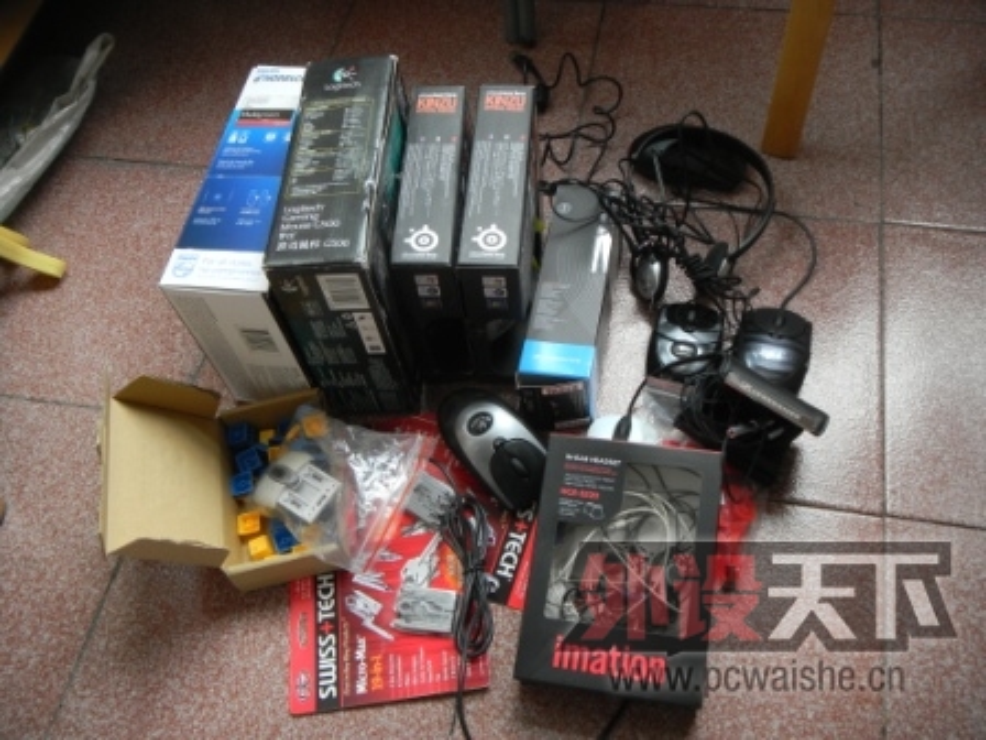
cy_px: 370
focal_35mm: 35
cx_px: 493
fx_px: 997
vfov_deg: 40.7
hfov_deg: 52.6
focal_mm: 6.3
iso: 80
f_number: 3.6
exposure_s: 1/30
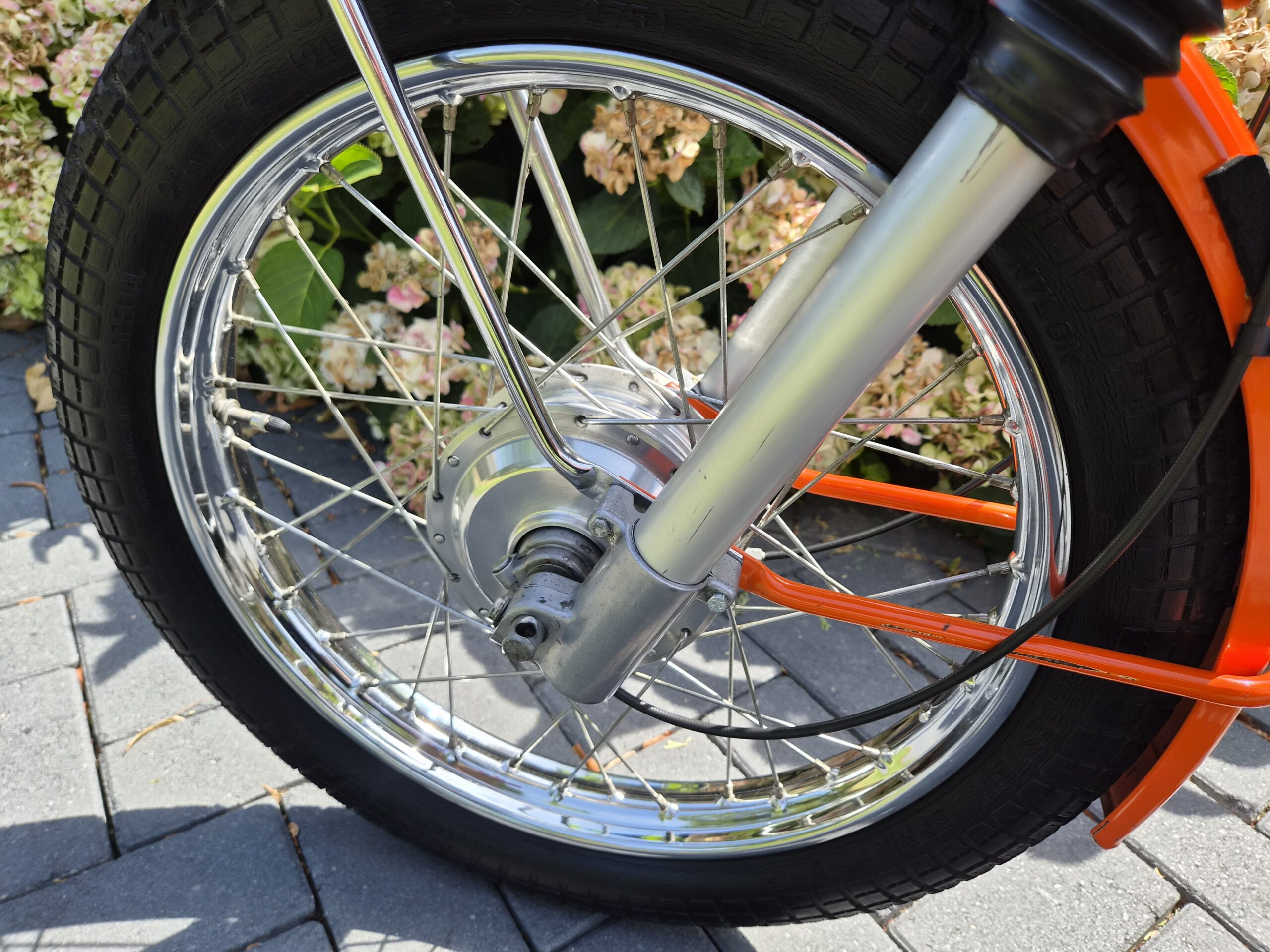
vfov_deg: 58.9
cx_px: 635
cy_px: 476
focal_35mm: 23
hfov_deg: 73.9
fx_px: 844
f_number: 1.8
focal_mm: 5.4
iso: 80
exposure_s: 1/1124
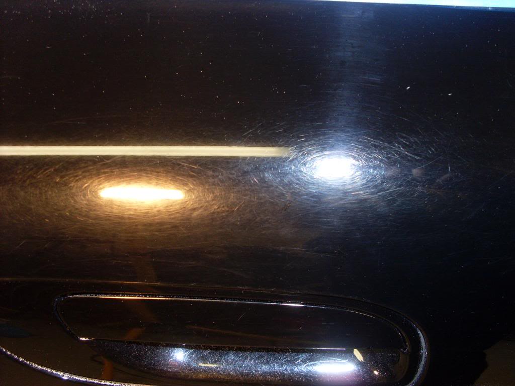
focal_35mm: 38
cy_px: 193
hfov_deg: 49.0
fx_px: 565
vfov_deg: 37.7
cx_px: 258
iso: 100
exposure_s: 1/45
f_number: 3
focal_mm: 6.3
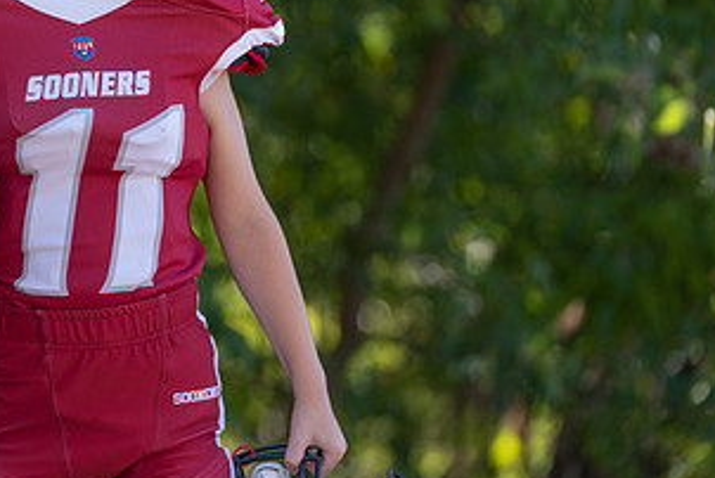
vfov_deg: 5.3
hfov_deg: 7.9
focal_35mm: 261
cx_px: 107
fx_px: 5189
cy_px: 41
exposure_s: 1/320
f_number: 2.8
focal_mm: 136
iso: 80
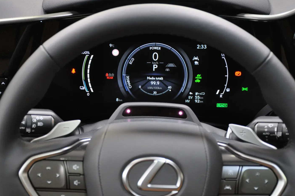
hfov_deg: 24.2
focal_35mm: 84
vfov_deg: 16.2
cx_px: 150
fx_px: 688
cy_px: 112
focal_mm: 48
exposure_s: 1/15
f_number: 4.5
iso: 1600
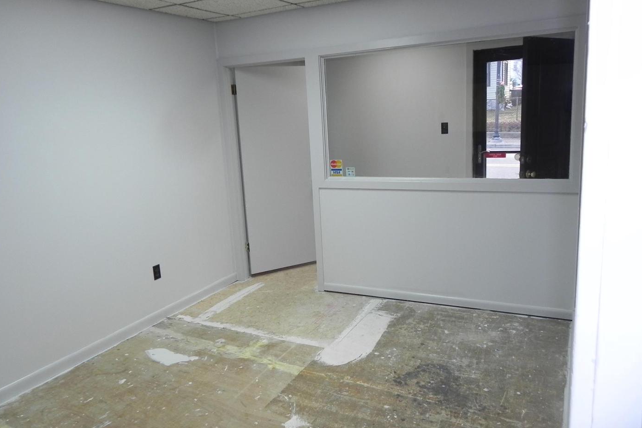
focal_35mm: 28
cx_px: 319
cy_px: 212
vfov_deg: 46.4
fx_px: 499
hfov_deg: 65.5
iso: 160
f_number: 3.2
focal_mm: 4.6
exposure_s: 1/72.7
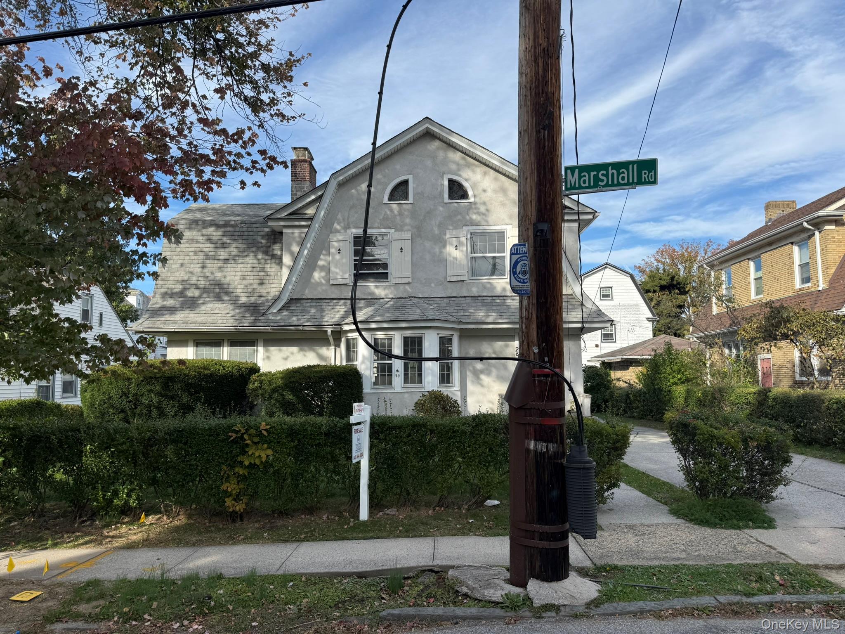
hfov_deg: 71.6
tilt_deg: +4.8
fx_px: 586
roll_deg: -0.6
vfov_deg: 56.8
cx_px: 422
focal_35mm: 24
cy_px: 317
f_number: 1.78
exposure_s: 1/2703
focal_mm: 6.76
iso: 80
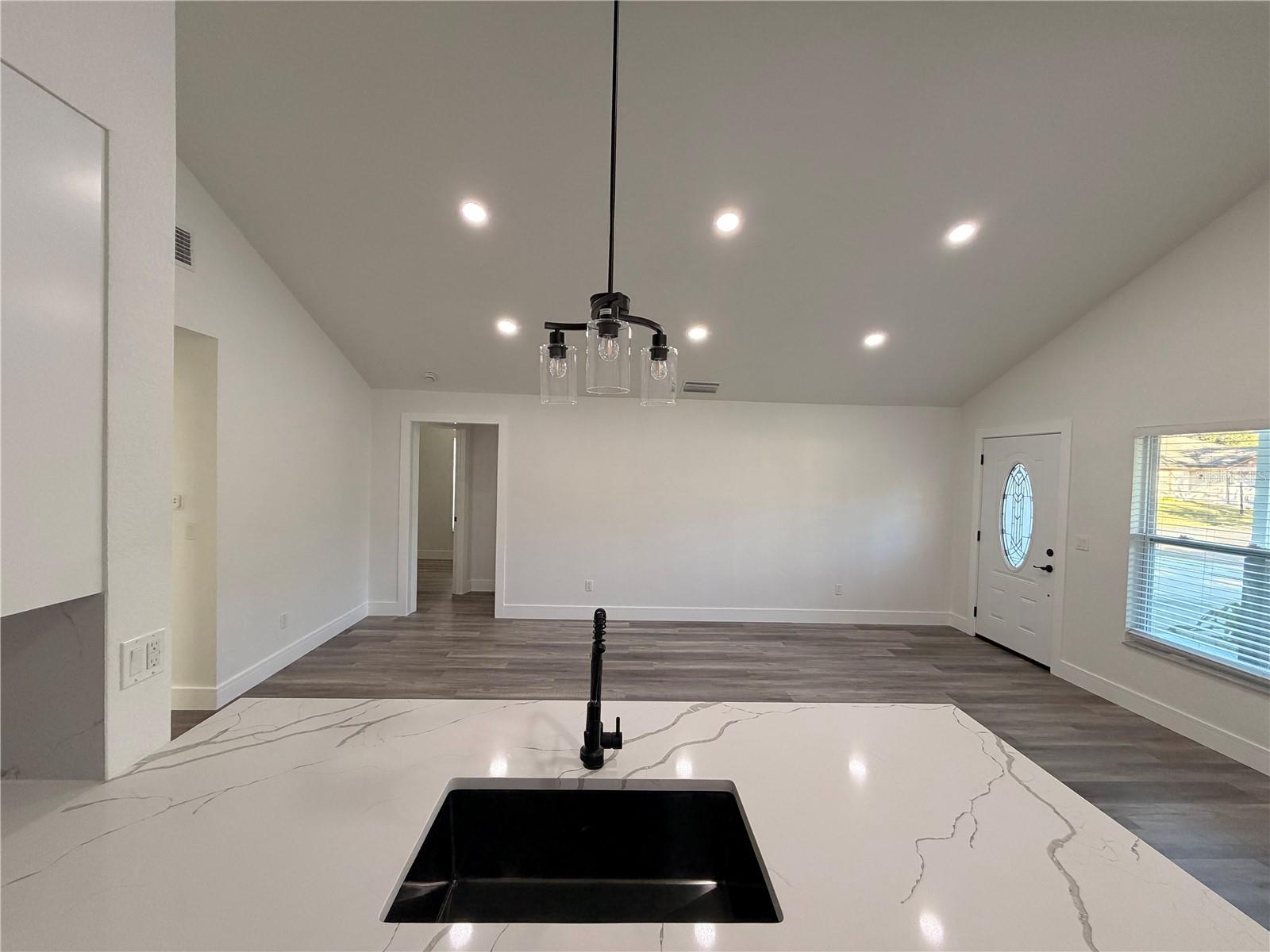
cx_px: 635
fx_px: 514
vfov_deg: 85.7
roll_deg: -1.4
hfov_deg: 102.1
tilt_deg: -2.1
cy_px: 476
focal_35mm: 14
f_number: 2.2
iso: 320
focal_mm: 2.22
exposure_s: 1/120
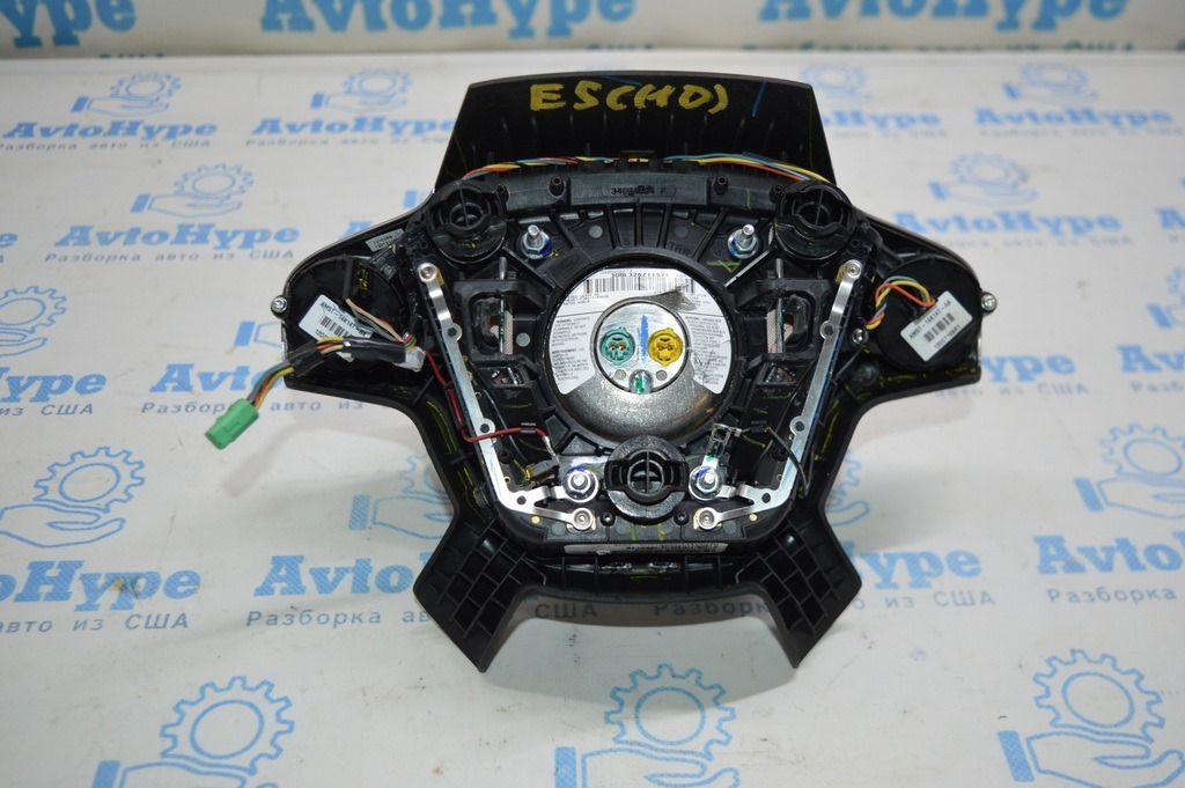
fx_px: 1233
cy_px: 394
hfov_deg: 51.3
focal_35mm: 38
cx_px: 592
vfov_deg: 35.4
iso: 400
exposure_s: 1/80
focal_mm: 25
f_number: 4
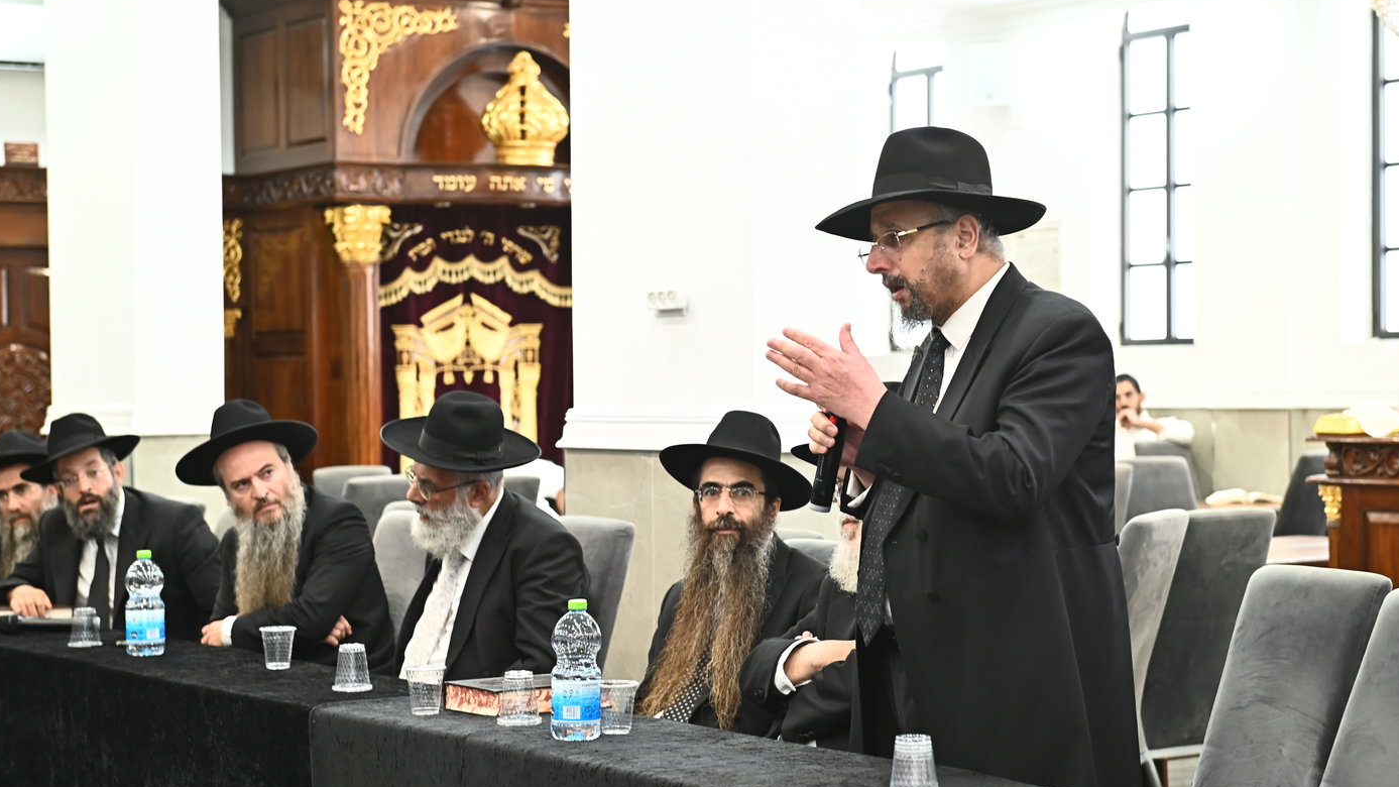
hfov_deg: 28.6
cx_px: 699
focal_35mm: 74
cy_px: 391
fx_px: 2745
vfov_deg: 16.3
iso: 1250
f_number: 4.5
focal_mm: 70
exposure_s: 1/125
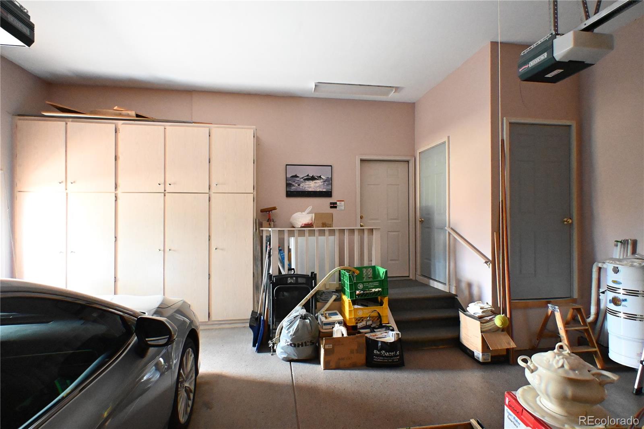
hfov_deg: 90.0
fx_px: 322
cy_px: 214
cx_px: 322
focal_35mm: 18
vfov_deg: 67.4
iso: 11400
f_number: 3.5
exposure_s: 1/60
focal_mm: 12
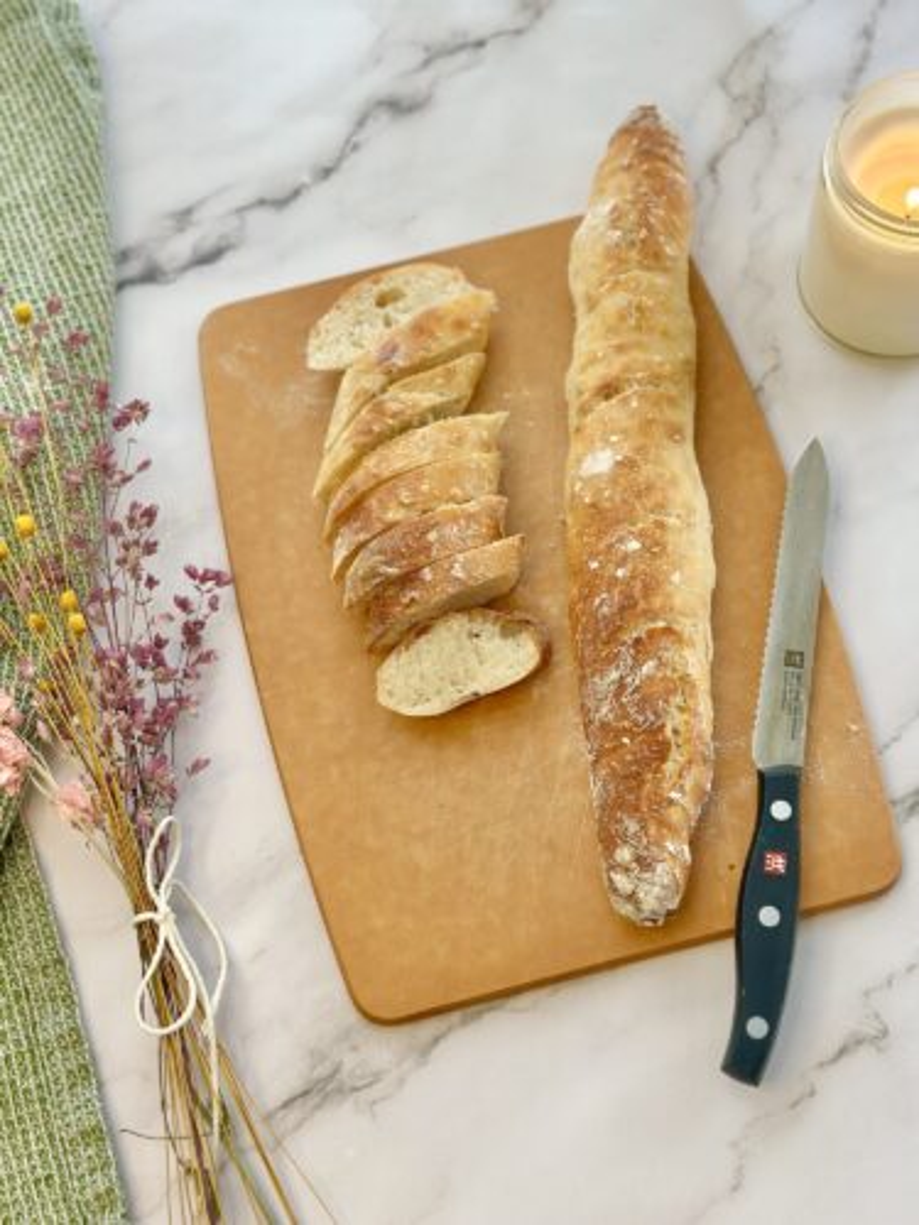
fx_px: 1699
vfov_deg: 39.7
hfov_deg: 30.3
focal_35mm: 48
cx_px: 460
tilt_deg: -67.9
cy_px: 612
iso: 100
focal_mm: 6.86
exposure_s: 1/172
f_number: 1.78
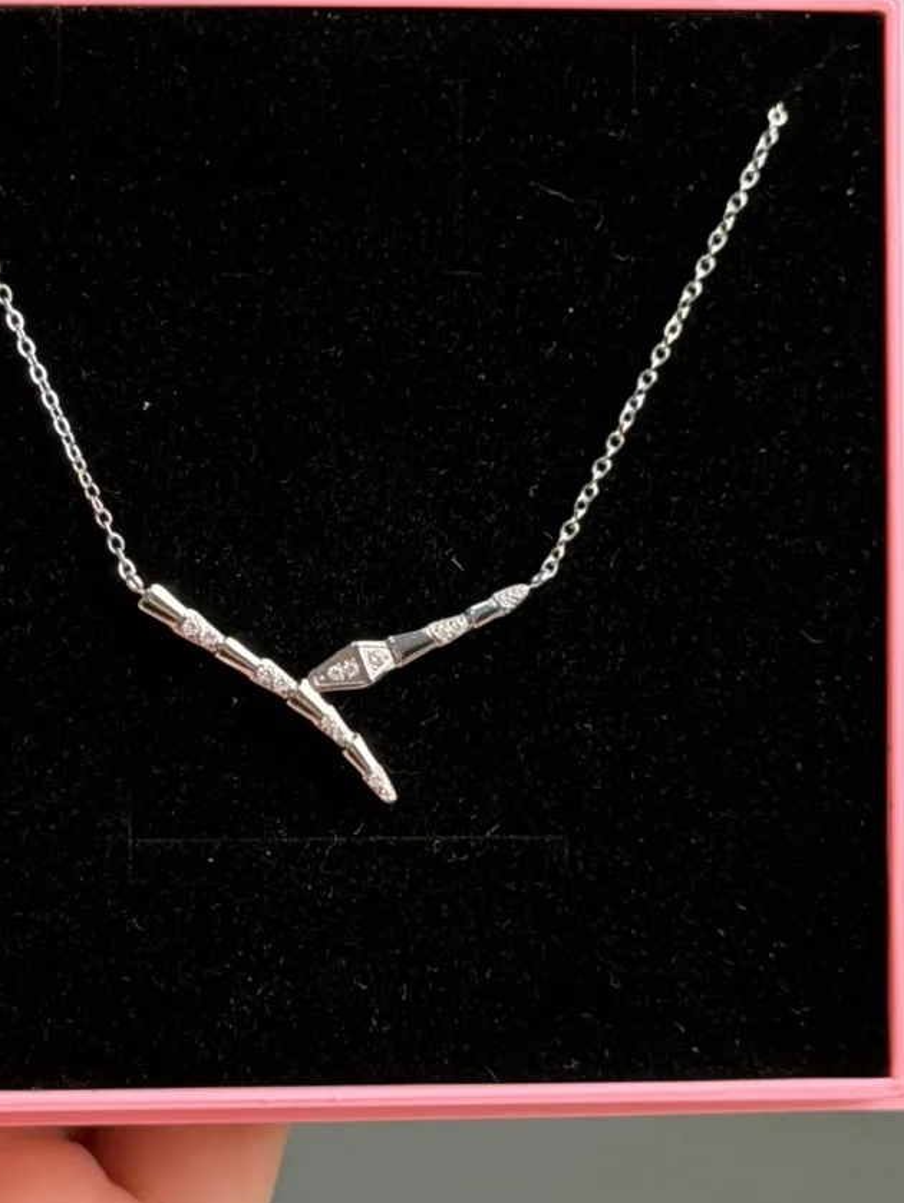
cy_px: 532
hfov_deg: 24.0
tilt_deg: -24.2
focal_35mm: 61
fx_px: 2122
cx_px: 344
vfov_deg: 31.6
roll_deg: -0.1
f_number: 1.78
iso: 50
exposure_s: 1/196
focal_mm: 6.76
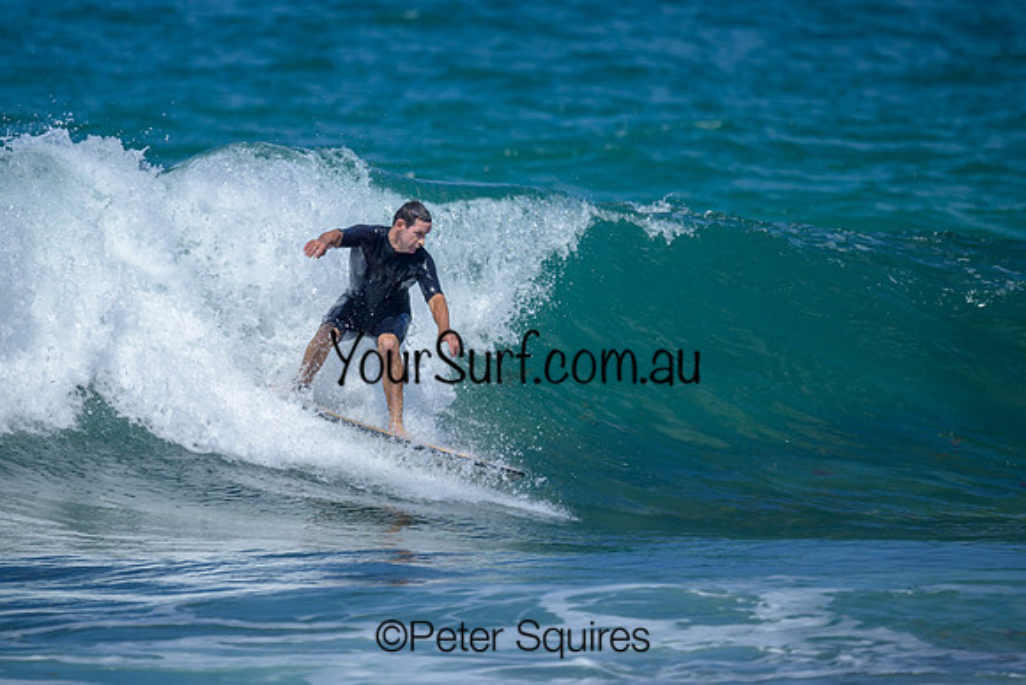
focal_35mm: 1092
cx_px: 378
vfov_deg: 1.3
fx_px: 31118
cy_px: 244
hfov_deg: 1.9
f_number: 6.3
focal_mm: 800
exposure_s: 1/2500
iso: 280
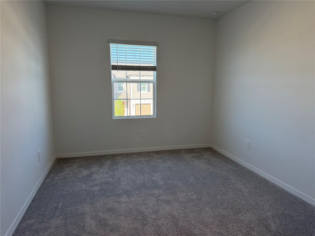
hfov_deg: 71.6
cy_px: 118
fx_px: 218
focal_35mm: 24
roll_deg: +0.2
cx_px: 158
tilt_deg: -7.7
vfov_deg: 56.8
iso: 125
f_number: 1.78
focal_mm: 6.76
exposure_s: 1/203
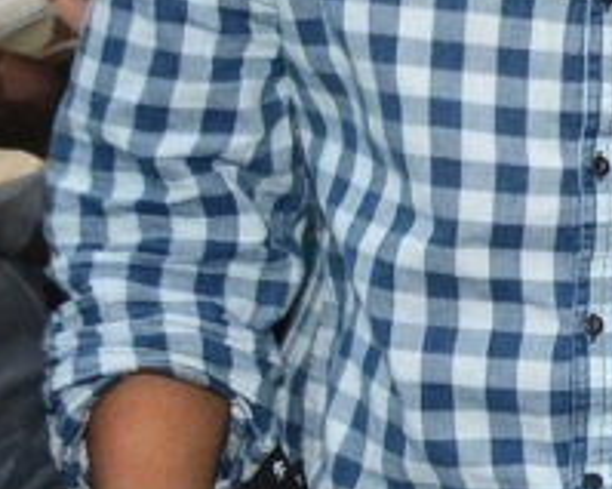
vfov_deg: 8.5
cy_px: 80
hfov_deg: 9.1
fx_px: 3277
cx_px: 1691
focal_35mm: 181
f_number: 6.3
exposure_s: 1/125
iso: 320
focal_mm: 32
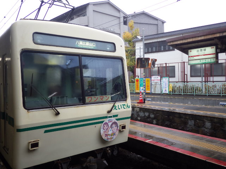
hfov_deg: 58.4
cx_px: 113
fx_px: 202
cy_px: 84
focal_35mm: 31
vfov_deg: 45.4
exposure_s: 1/60
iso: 125
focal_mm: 5.5
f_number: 3.1
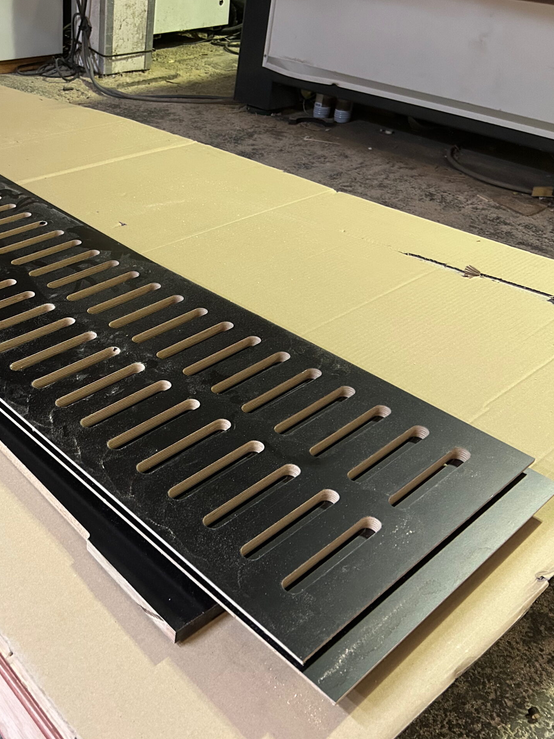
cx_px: 92
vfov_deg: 52.6
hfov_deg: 38.8
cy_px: 371
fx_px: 747
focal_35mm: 35
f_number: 1.5
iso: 500
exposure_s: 1/33
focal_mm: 5.7
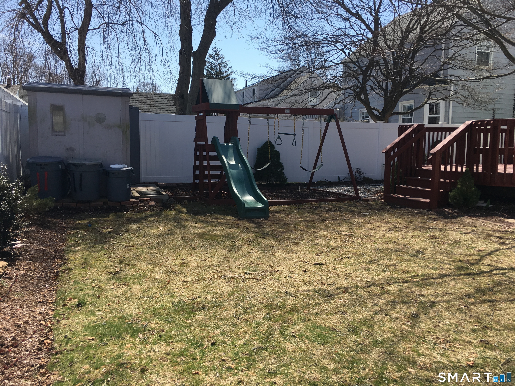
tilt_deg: -6.2
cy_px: 193
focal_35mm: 29
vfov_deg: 48.2
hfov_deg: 61.7
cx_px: 258
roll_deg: -1.0
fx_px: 431
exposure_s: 1/1148
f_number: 2.2
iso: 25
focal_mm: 4.15
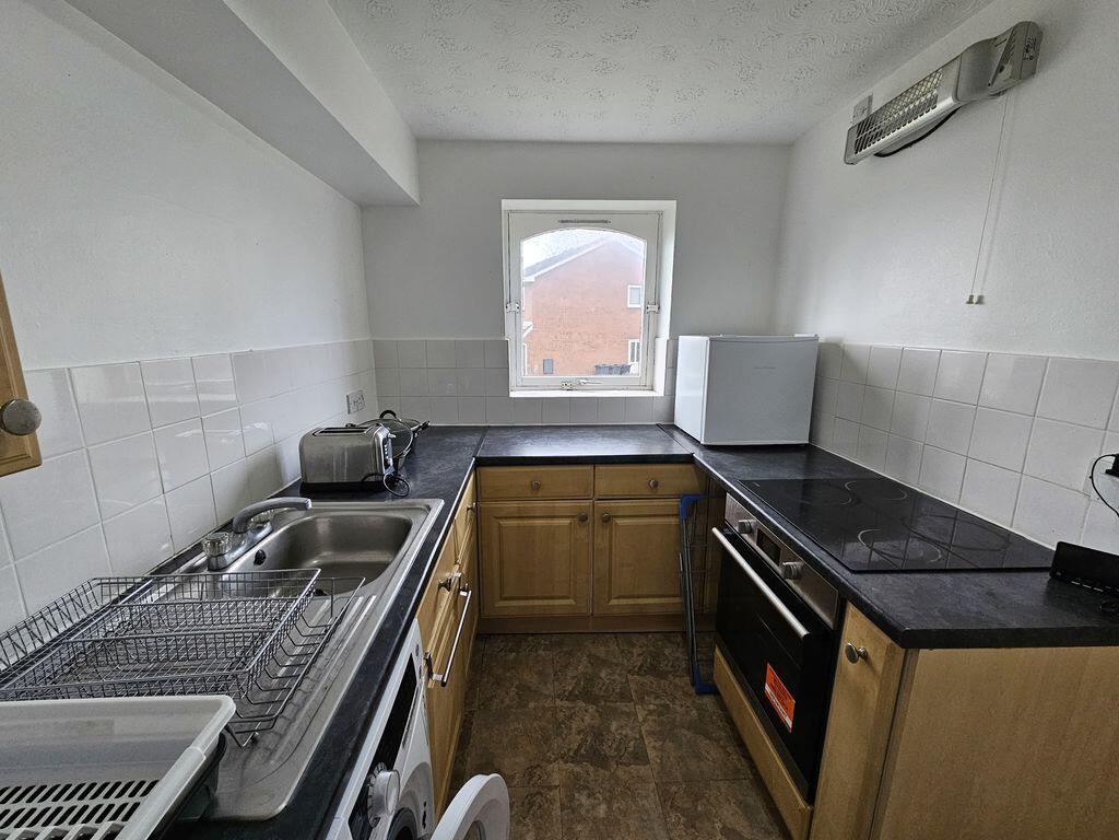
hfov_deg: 106.2
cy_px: 420
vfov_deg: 89.9
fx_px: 420
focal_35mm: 13
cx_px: 560
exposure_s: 1/190
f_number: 2.2
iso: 160
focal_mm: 2.2
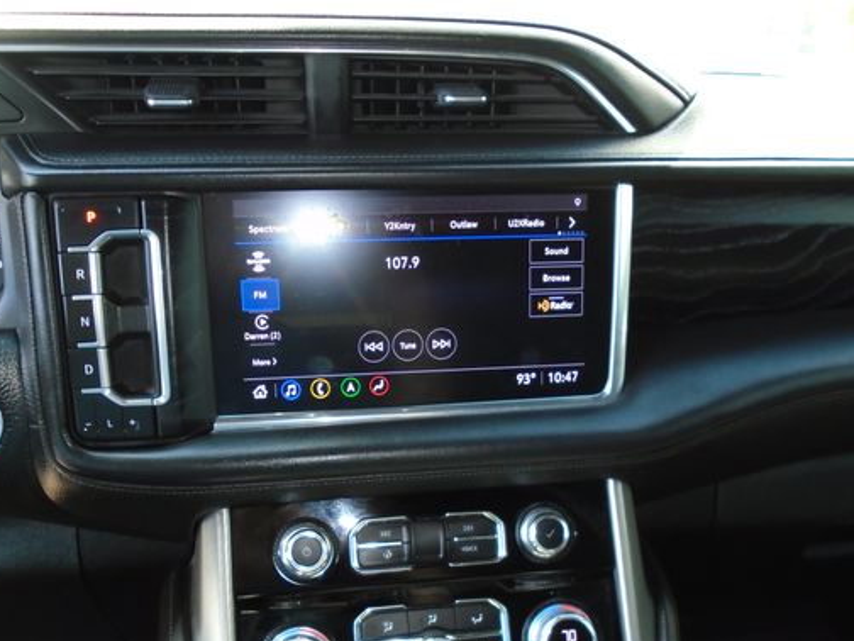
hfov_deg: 55.3
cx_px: 408
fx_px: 814
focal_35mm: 33
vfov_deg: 42.6
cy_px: 405
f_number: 3.2
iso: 160
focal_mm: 4.6
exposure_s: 1/30
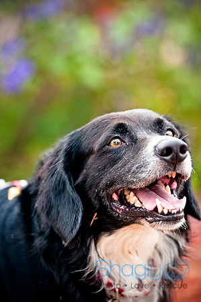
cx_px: 100
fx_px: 1637
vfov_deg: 10.6
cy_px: 151
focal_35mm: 195
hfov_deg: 7.0
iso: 400
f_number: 2.8
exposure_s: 1/60
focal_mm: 130
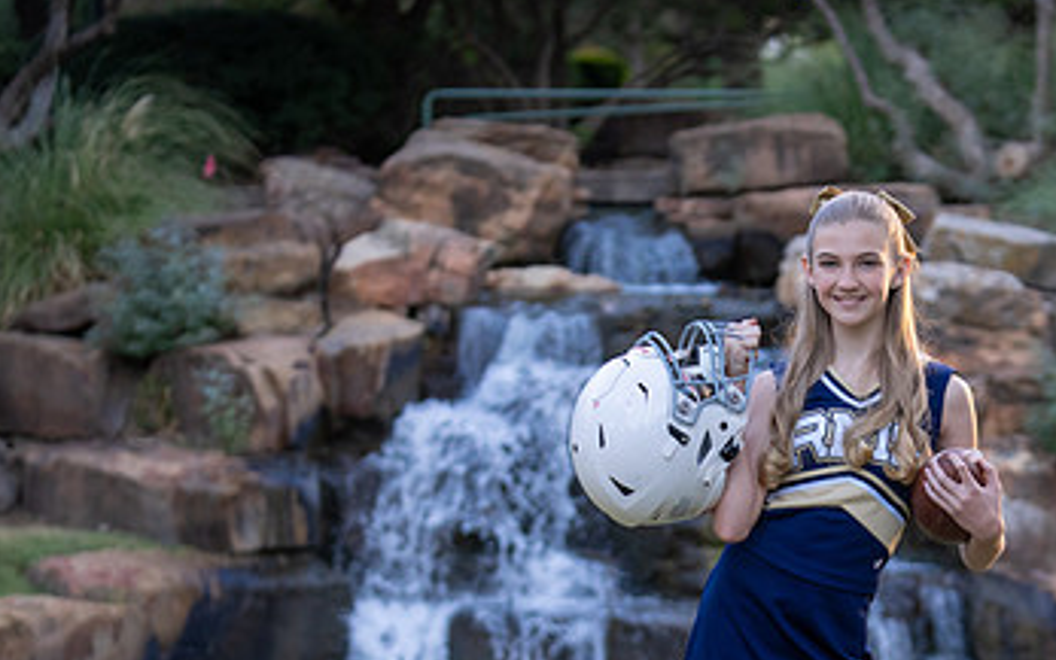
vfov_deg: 9.8
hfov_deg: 15.6
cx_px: 851
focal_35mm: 133
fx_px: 3828
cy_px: 589
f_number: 2.8
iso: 640
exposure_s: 1/320
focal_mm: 70
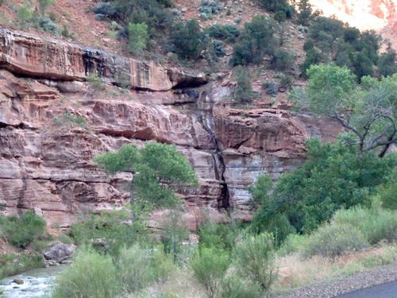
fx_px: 963
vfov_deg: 17.6
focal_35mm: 84
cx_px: 198
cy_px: 149
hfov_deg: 23.3
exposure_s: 1/1000
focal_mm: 15.1
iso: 3200
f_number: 4.4
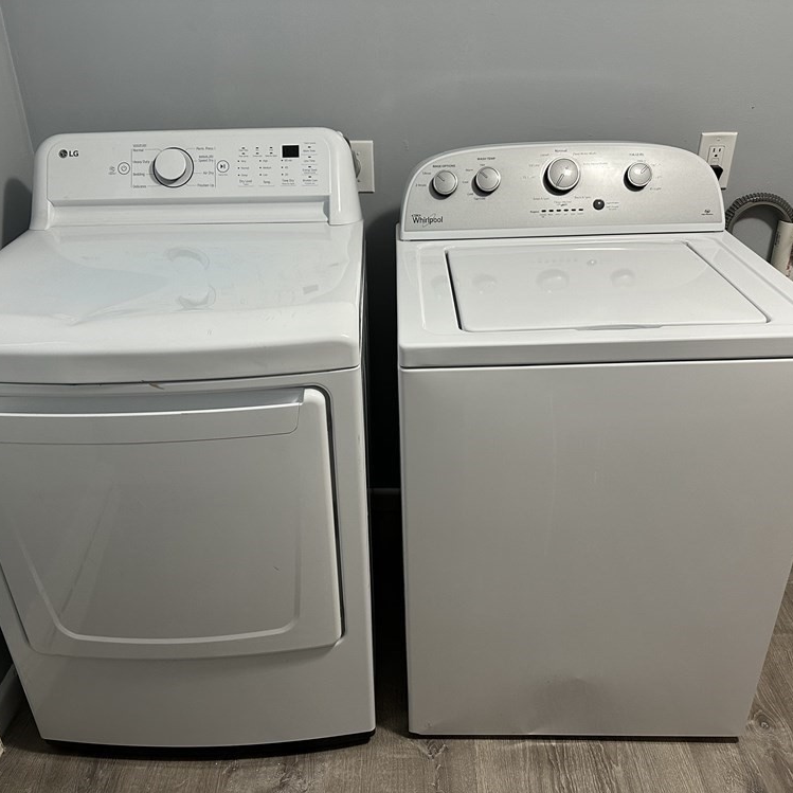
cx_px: 383
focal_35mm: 29
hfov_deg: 55.6
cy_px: 405
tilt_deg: -29.8
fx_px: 752
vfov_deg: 55.6
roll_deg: +0.6
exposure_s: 1/60
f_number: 1.78
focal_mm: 6.86
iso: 250
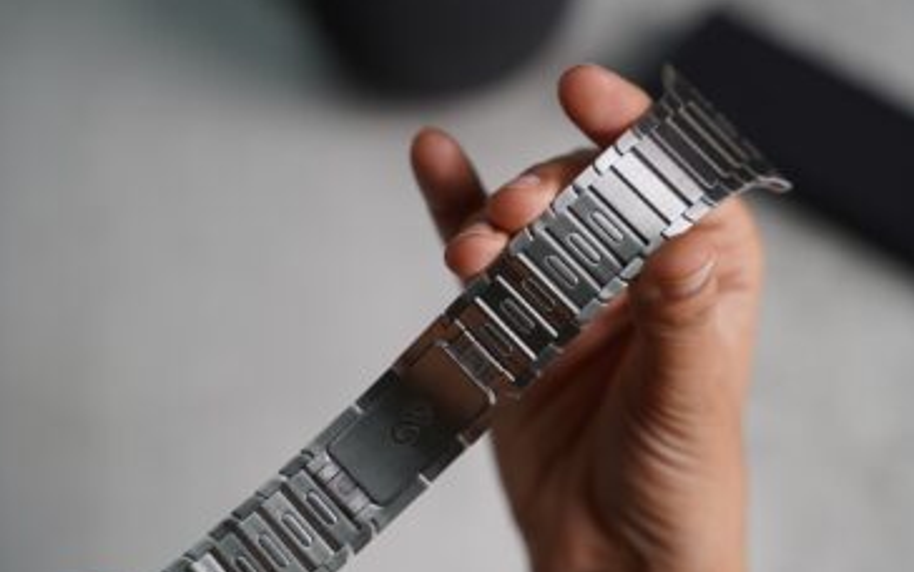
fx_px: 2094
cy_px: 280
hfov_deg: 24.6
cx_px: 480
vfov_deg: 15.6
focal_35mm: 84
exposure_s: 1/80
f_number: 4
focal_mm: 75
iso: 500
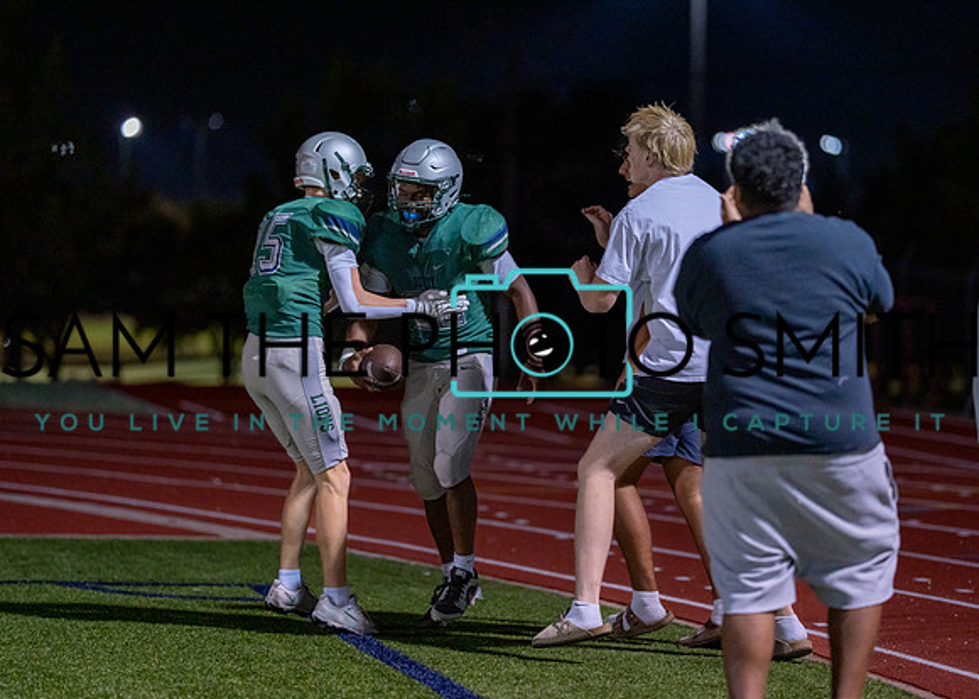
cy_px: 312
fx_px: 4368
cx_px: 538
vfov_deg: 9.1
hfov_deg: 12.8
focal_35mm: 157
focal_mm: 135
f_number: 1.8
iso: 1600
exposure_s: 1/1250
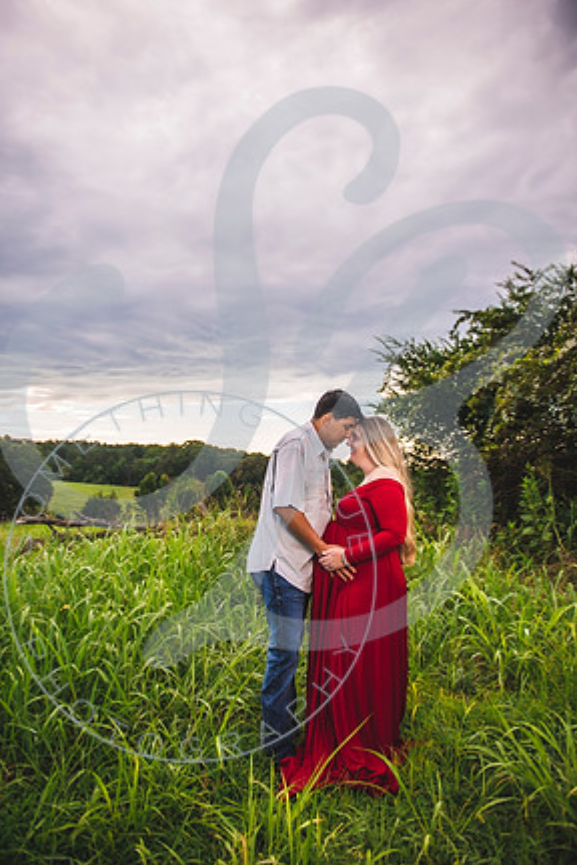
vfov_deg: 71.5
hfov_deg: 51.3
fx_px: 601
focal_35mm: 25
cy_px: 424
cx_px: 280
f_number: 2.8
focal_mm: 24
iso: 100
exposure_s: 1/500
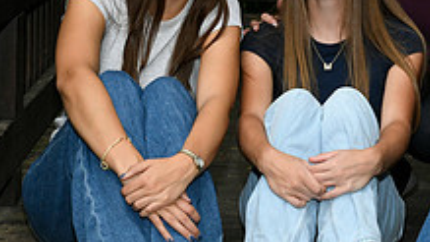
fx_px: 1584
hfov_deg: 15.3
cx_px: 373
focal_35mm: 139
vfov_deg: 8.7
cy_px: 90
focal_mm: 50
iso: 1600
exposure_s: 1/200
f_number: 8
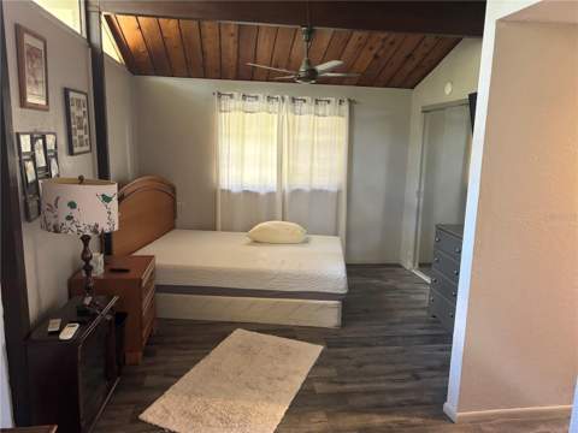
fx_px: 434
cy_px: 216
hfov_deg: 67.3
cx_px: 289
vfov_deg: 53.1
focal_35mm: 26
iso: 500
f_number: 1.6
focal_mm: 5.96
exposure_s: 1/60
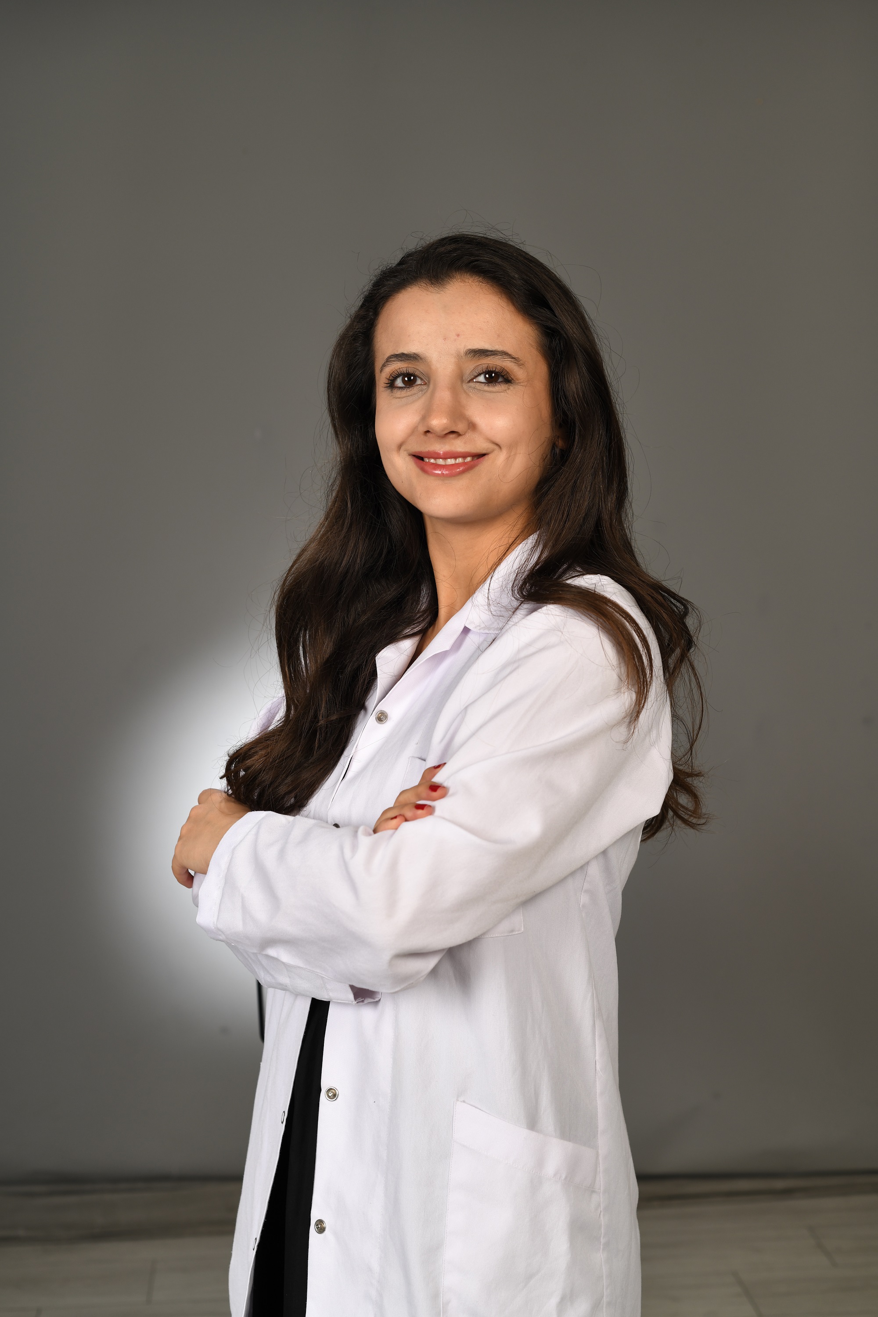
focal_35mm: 50
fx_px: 1829
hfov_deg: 27.0
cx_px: 439
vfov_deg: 39.6
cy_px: 658
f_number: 5
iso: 160
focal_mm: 50
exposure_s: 1/125
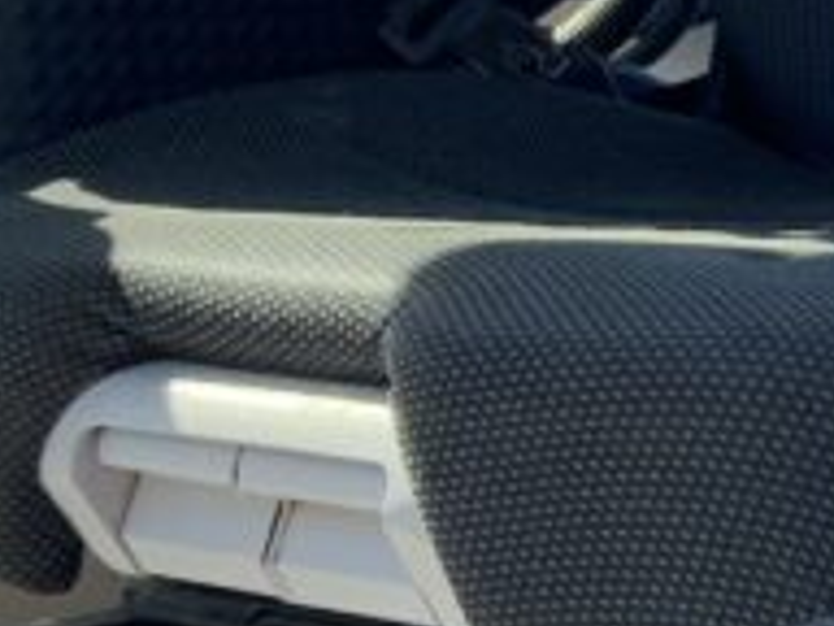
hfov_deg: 11.8
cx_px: 1455
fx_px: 3734
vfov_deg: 9.6
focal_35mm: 155
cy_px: 187
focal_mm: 3
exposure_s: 1/262
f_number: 1.8
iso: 16
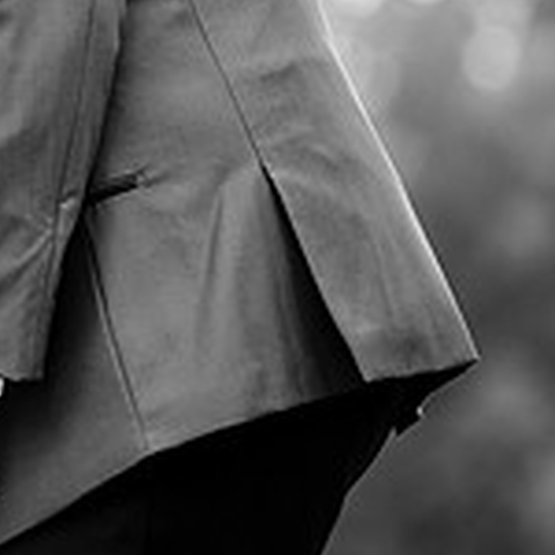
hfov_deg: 2.4
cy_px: -80
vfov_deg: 2.4
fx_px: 13078
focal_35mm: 721
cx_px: -347
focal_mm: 198
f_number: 4
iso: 160
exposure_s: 1/200
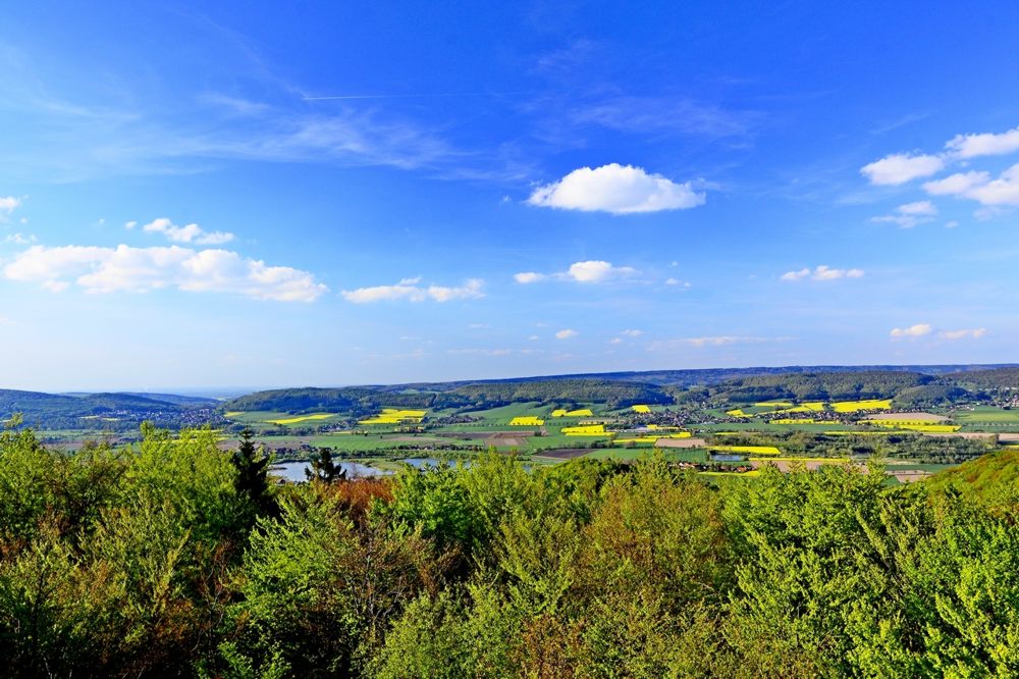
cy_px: 340
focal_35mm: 33
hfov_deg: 57.2
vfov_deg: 39.9
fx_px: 934
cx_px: 510
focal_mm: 22
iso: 100
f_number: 11
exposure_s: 1/25
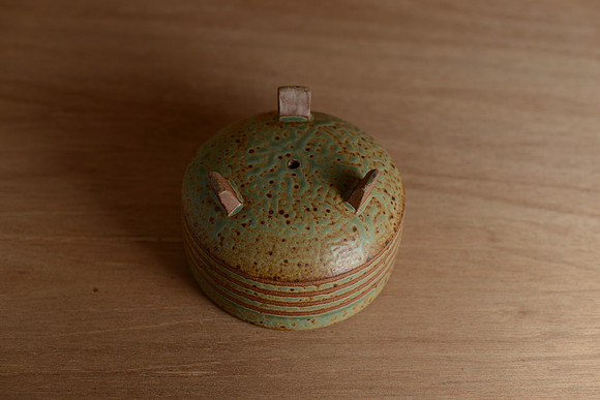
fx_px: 833
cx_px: 300
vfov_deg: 27.0
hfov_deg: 39.6
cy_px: 200
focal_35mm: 50
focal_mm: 50
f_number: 3.5
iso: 200
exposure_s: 1/250
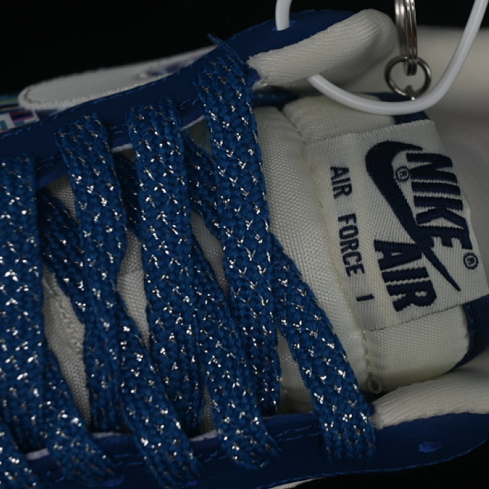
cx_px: 328
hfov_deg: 18.1
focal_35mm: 96
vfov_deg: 18.1
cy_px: 245
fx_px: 1534
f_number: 6.3
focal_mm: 50
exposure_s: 1/50
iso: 160
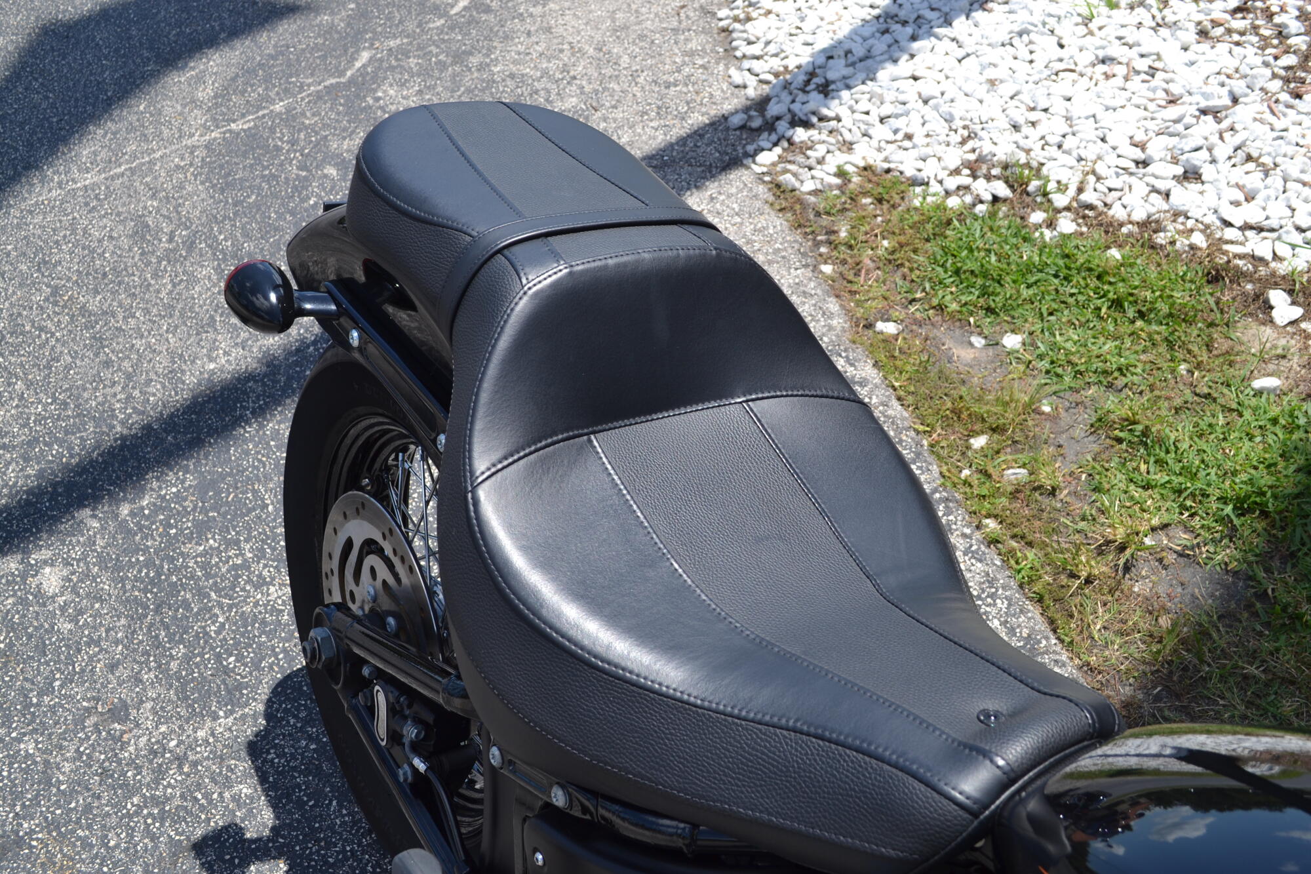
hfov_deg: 49.6
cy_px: 437
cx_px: 656
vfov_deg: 34.2
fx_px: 1420
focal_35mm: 39
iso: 100
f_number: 7.1
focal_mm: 26
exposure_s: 1/200
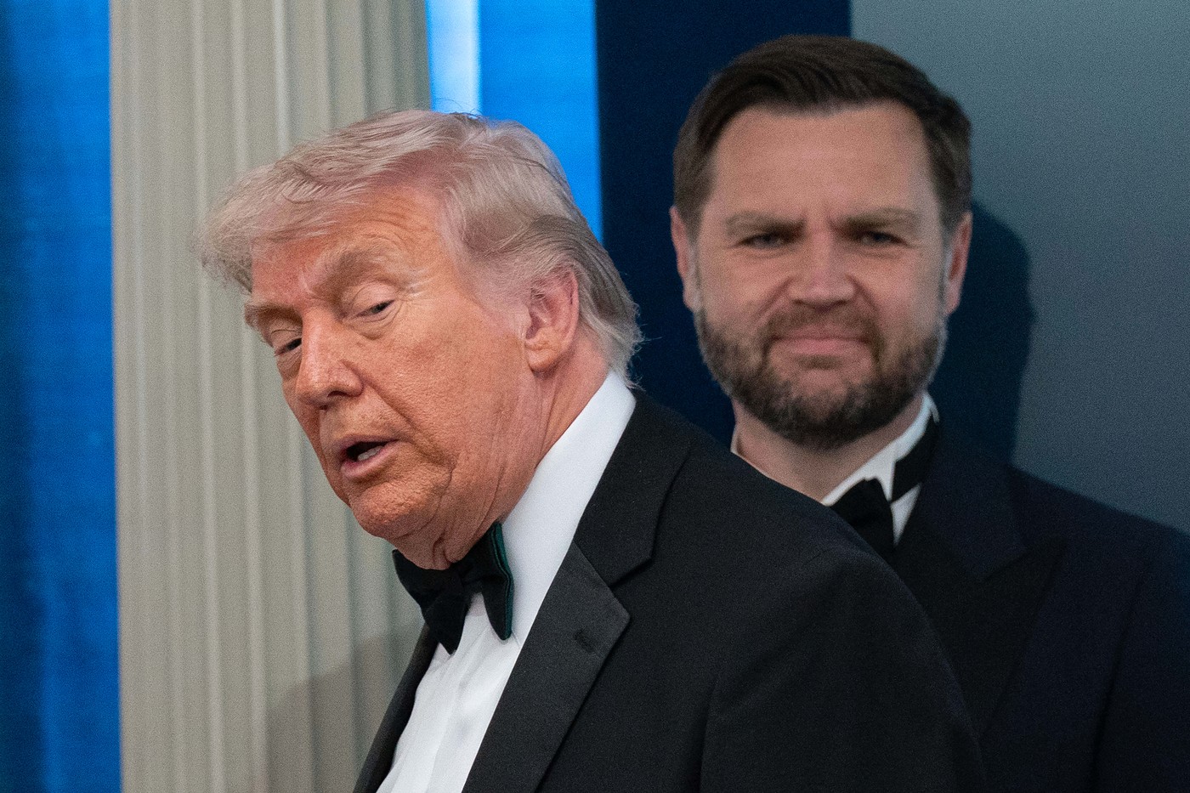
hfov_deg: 10.3
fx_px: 6610
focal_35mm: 200
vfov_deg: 6.9
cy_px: 396
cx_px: 595
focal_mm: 200
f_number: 3.5
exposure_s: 1/400
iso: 4000
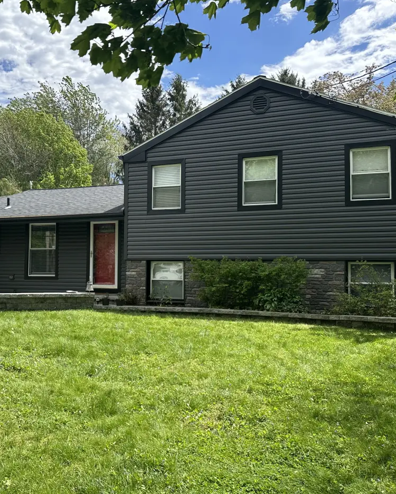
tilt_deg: +2.6
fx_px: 469
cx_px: 144
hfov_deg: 45.4
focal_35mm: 32
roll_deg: -0.8
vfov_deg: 55.7
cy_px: 248
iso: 80
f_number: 1.78
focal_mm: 6.86
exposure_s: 1/2203
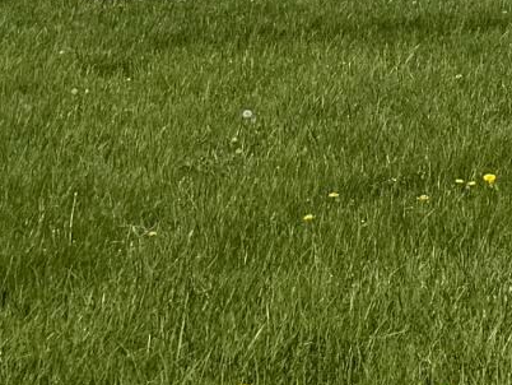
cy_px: -389
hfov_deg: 8.7
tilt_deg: +4.5
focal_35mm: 179
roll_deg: +1.0
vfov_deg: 7.9
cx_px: 1637
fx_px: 2649
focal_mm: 6.76
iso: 80
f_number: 1.78
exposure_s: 1/6711
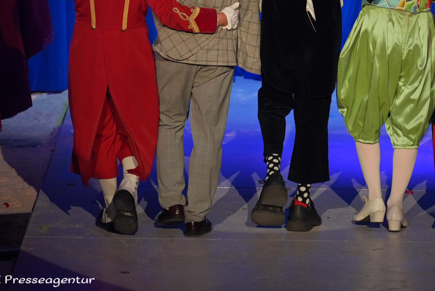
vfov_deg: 3.1
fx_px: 5381
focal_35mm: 445
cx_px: 342
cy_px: 21
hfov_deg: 4.6
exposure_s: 1/250
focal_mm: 150
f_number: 2.8
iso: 640
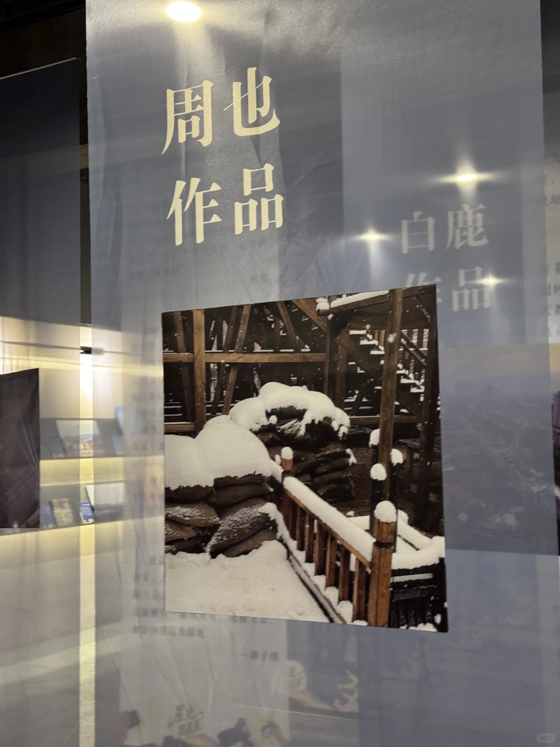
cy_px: 374
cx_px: 280
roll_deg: -0.4
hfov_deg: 30.3
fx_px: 1035
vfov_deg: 39.7
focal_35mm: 48
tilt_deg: +3.6
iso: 400
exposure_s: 1/33
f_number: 1.78
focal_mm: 6.76
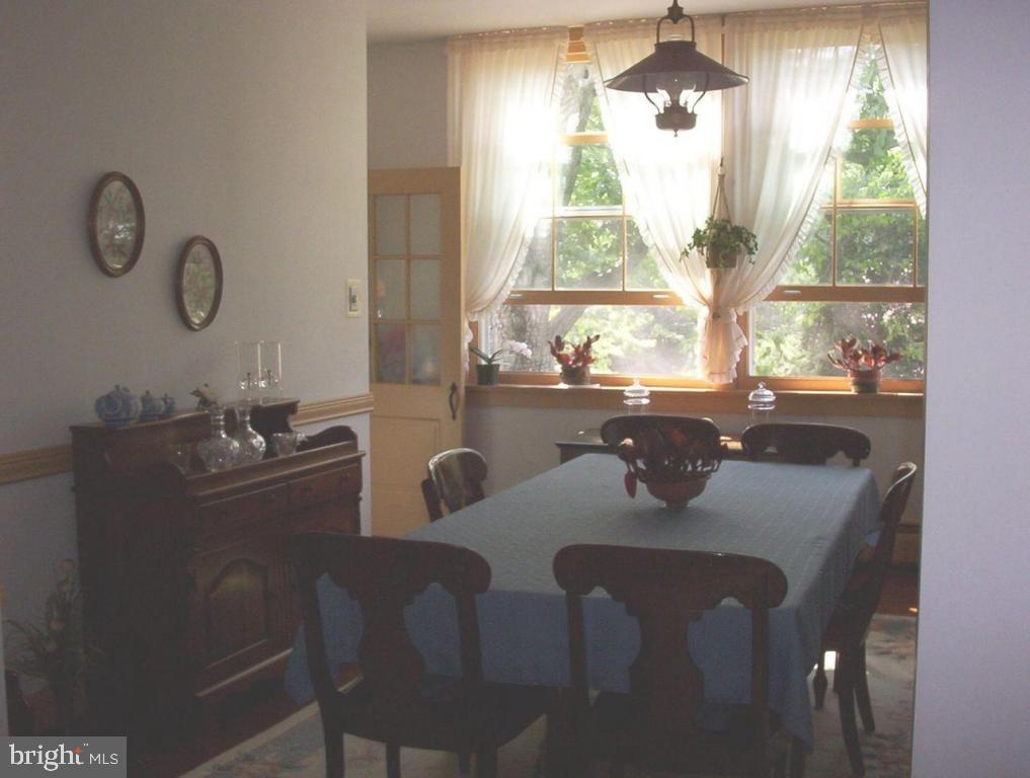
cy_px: 389
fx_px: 1163
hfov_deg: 47.8
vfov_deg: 37.0
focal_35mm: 39
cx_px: 515
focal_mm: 6
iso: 140
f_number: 4.5
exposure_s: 1/30
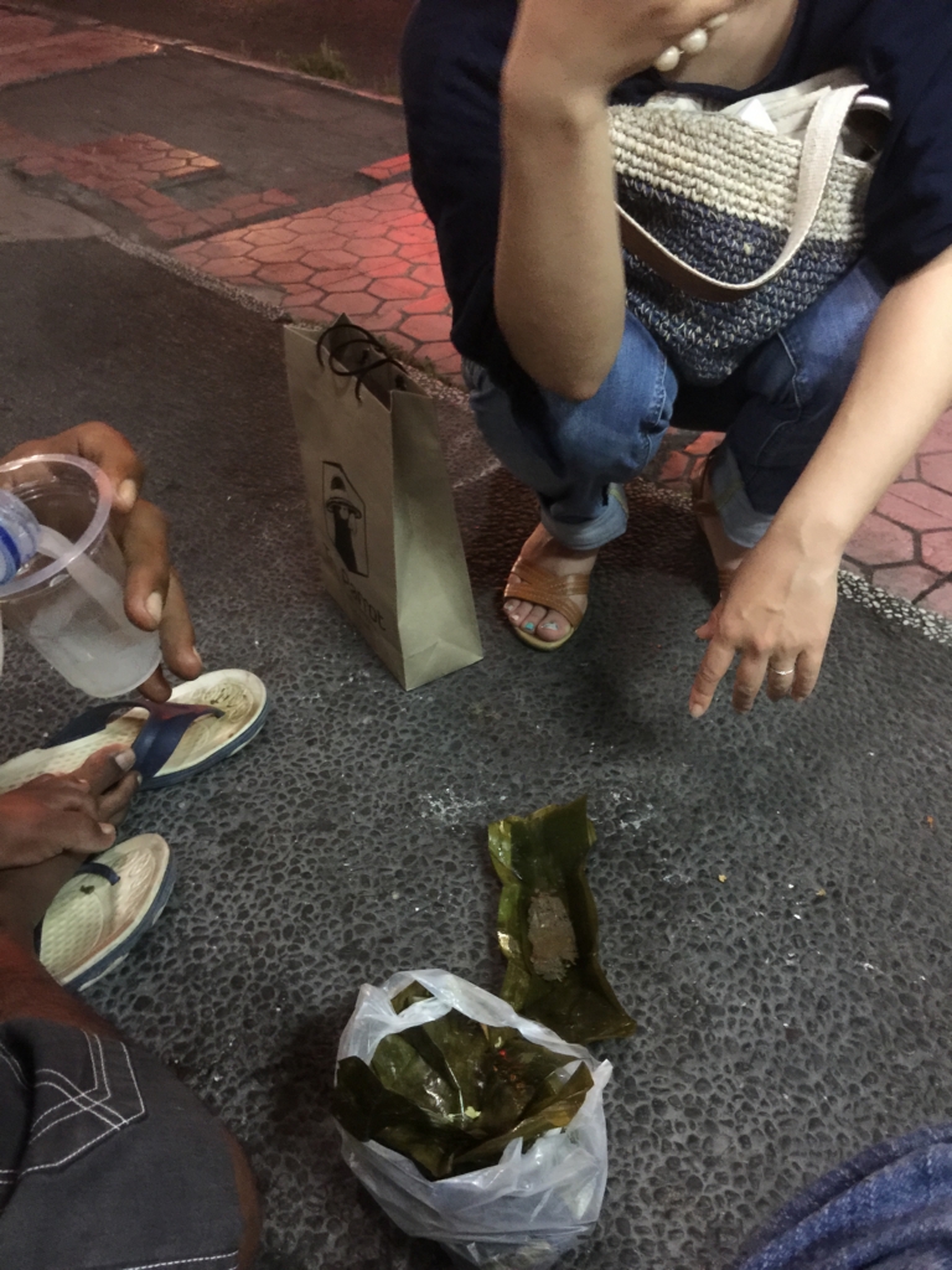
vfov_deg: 61.7
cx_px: 476
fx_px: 1063
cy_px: 635
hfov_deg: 48.2
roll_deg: +4.0
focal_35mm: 29
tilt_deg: -38.8
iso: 100
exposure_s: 1/4
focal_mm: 4.15
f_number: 2.2
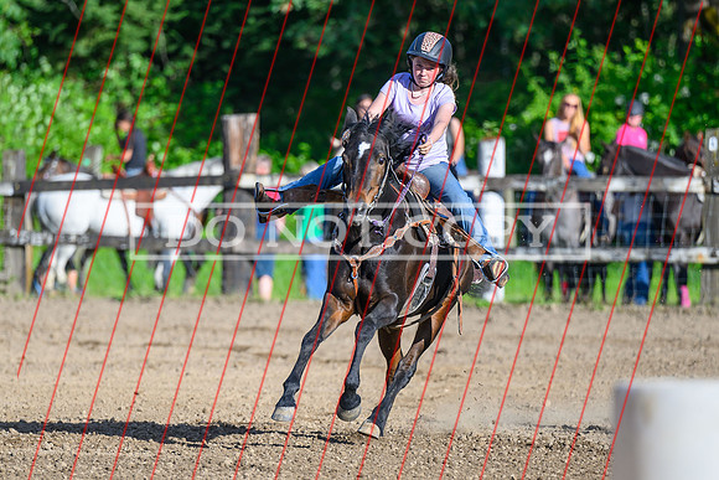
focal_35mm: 348
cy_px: 299
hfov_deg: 5.9
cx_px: 365
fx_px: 6951
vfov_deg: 4.0
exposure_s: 1/2500
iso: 200
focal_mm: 200
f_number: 2.8
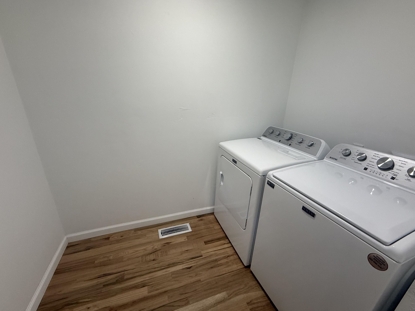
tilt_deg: -19.5
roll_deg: -1.6
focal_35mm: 15
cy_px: 162
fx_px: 180
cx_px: 207
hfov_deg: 98.2
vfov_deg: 81.7
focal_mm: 2.22
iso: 250
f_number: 2.2
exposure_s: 1/120
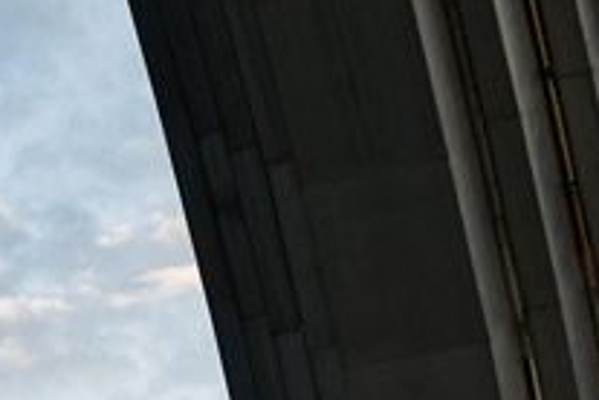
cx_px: -686
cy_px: 848
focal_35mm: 232
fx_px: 3860
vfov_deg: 5.8
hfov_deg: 8.3
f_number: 2.8
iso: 200
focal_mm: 40
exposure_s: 1/100
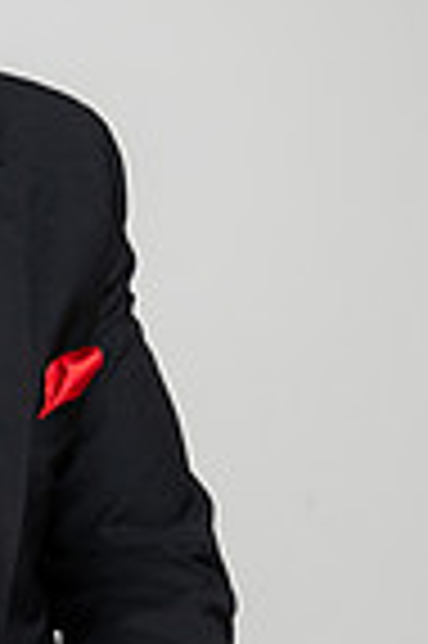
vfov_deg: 18.6
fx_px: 1966
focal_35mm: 110
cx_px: -171
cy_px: 423
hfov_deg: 12.0
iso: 400
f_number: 4
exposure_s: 1/125
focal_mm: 35
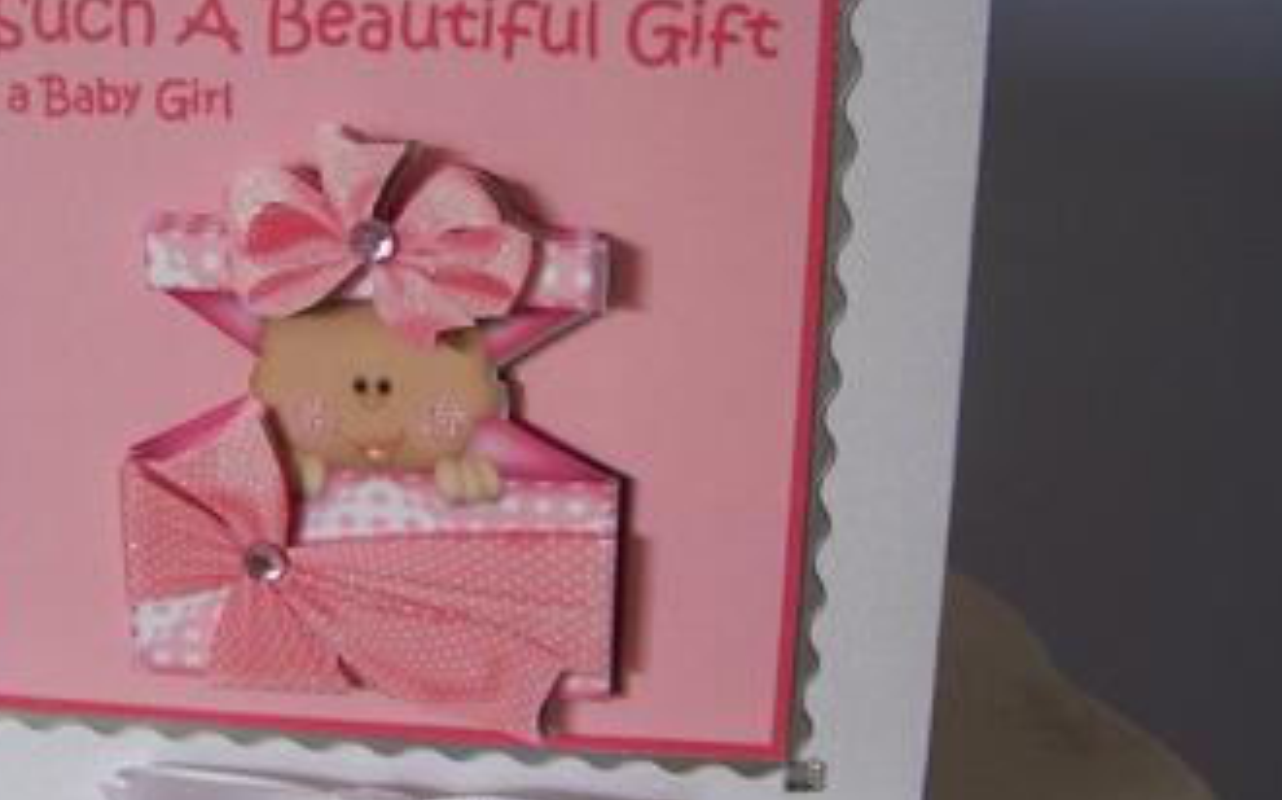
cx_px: 470
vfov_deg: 23.5
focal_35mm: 55
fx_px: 1921
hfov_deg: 36.7
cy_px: 361
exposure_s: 1/30
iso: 140
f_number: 2.8
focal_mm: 6.3
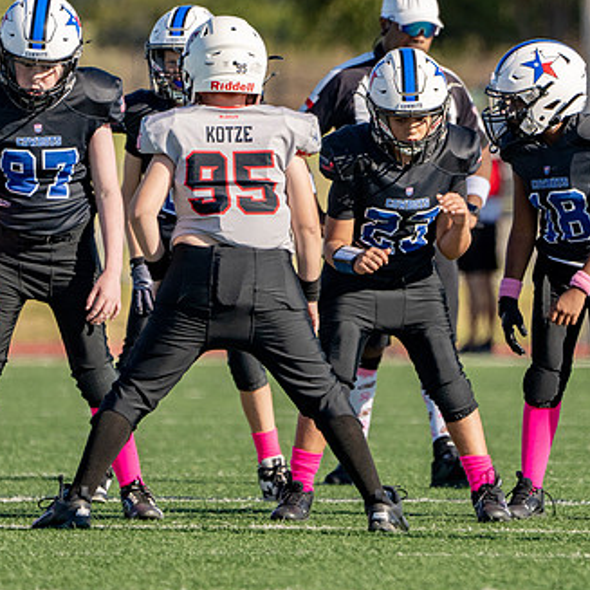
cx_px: 400
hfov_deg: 2.2
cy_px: 214
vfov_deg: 2.2
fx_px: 15292
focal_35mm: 793
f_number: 5.6
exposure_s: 1/2000
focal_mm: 400
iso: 320
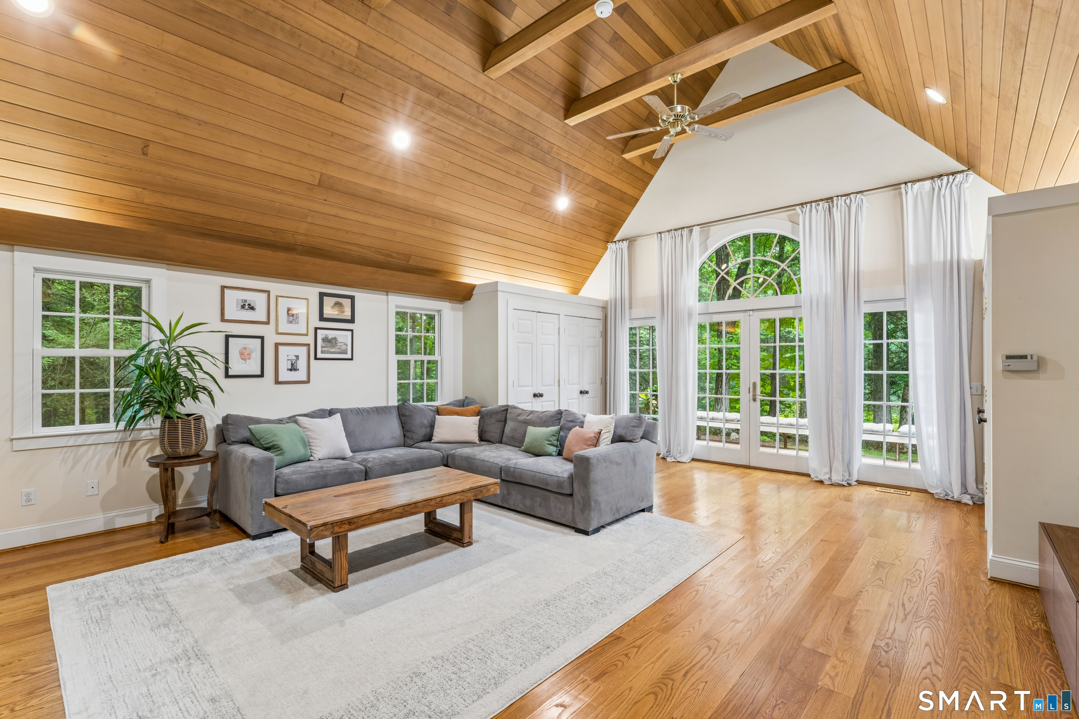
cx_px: 540
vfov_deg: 74.1
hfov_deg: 97.1
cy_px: 360
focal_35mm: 16
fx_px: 477
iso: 400
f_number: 13
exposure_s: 1/3.33
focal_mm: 15.9
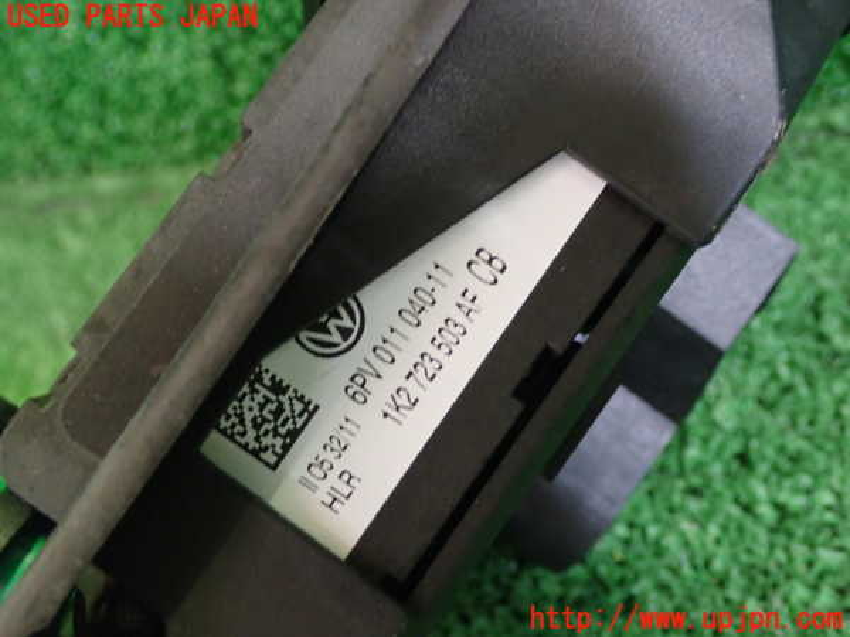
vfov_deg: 30.9
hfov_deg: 40.4
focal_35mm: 47
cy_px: 318
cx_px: 425
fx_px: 1154
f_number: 3.1
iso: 800
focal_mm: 8.4
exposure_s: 1/13
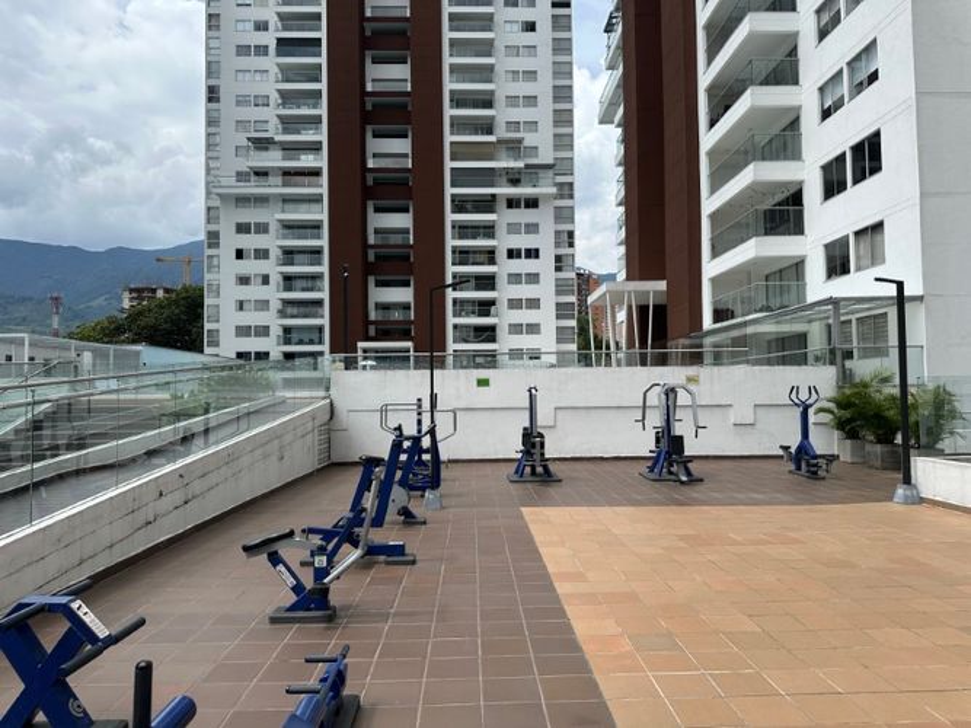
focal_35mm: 24
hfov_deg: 71.6
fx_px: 673
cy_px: 364
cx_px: 486
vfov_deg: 56.8
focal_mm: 6.86
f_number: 1.78
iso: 80
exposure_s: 1/4348
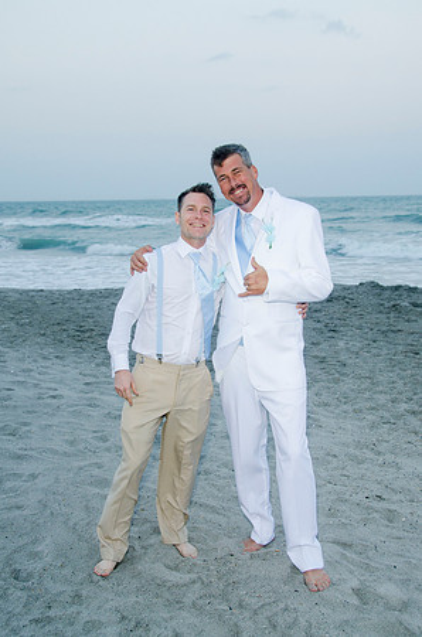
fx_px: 715
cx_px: 211
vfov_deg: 48.0
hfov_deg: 32.9
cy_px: 318
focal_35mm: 40
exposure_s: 1/30
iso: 200
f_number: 5.6
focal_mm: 27
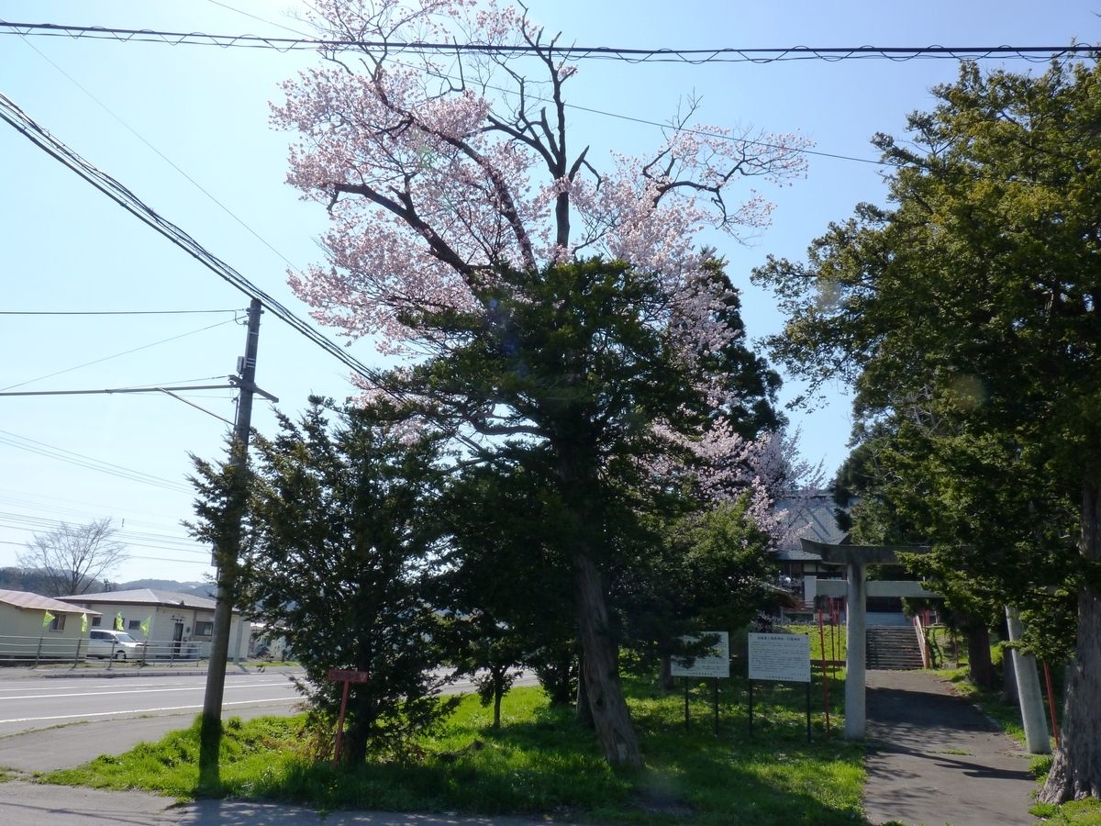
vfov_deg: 51.4
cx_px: 550
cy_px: 413
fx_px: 859
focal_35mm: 27
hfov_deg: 65.3
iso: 125
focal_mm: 4.8
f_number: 5.6
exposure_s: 1/320
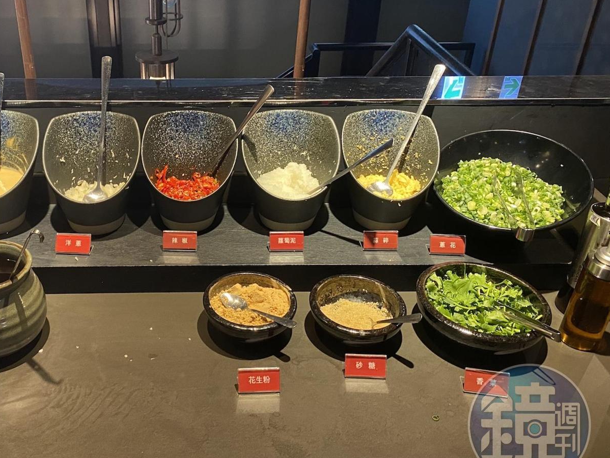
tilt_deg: -29.4
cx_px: 201
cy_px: 199
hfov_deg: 51.6
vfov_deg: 40.6
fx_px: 617
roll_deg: +0.4
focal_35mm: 35
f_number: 1.8
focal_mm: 4.25
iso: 320
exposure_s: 1/40
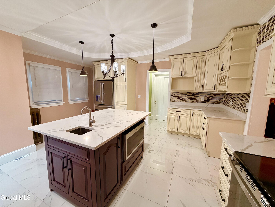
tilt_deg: -7.4
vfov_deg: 85.7
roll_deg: +0.1
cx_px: 138
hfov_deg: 102.1
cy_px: 104
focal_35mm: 14
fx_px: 111
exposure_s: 1/120
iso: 250
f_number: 2.2
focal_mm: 2.22
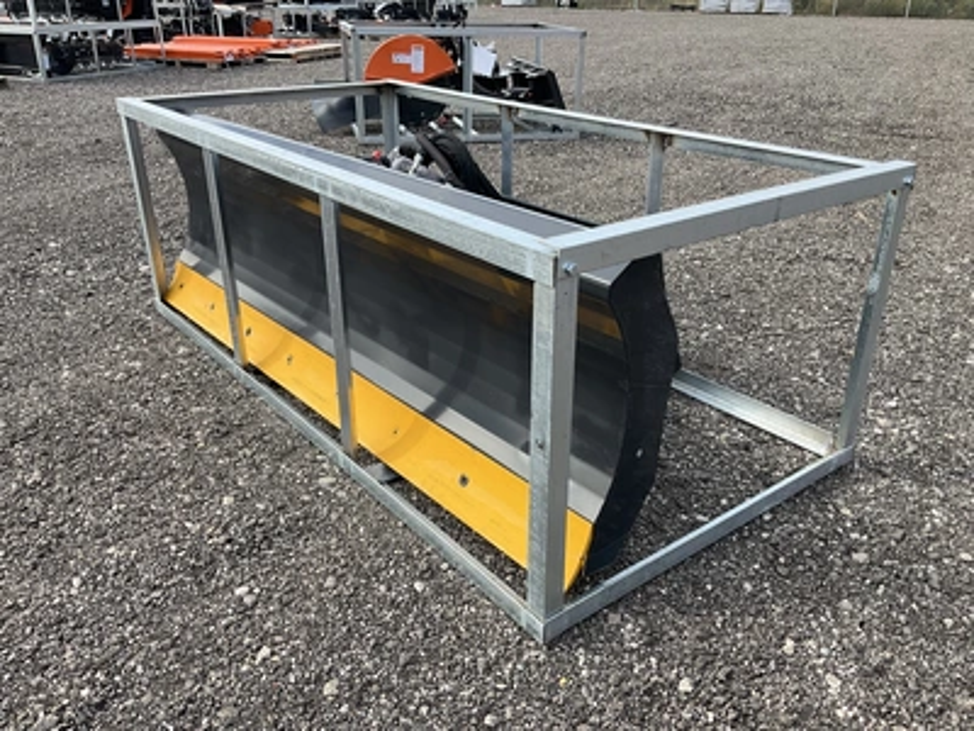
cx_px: 487
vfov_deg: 48.2
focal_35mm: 29
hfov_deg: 61.7
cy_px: 366
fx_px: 816
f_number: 1.8
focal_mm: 3
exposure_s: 1/574
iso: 25
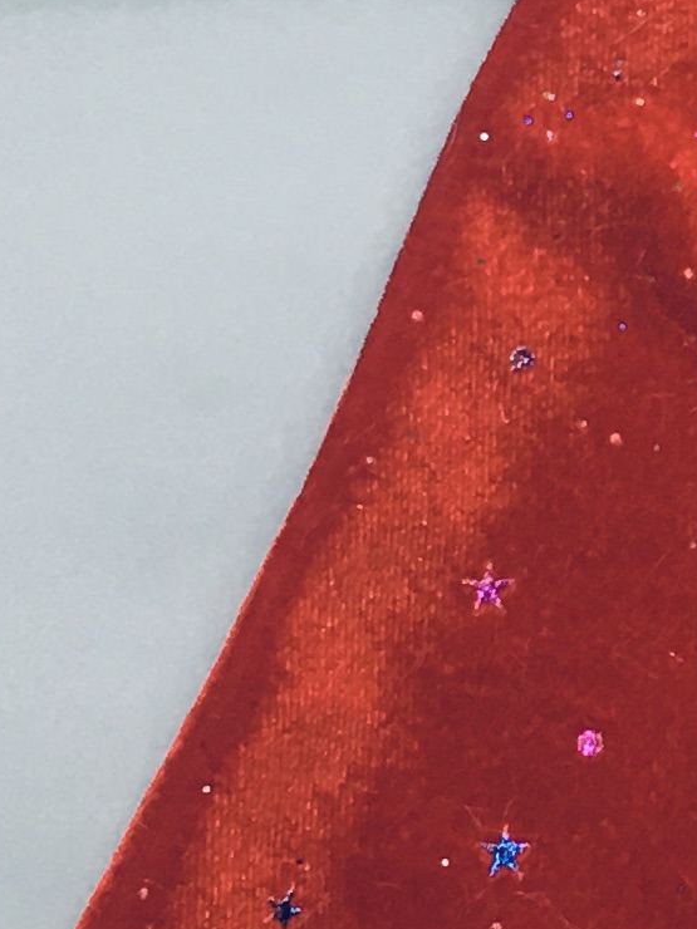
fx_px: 4242
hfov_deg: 8.8
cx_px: 1482
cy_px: 456
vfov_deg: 12.5
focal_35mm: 158
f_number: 2.2
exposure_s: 1/17
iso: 40
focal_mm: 4.15
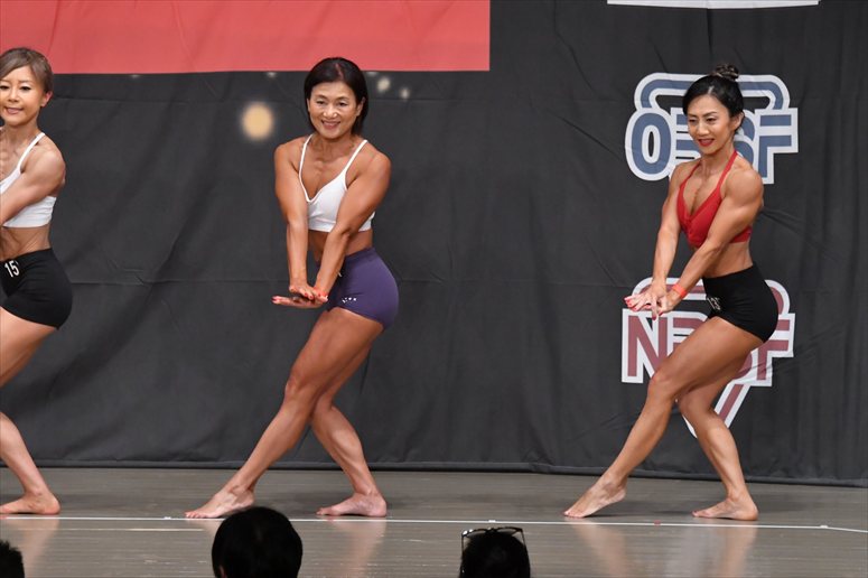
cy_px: 289
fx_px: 6145
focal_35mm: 255
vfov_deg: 5.4
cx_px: 434
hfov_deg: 8.1
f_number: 5.6
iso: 5000
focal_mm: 170
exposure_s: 1/400
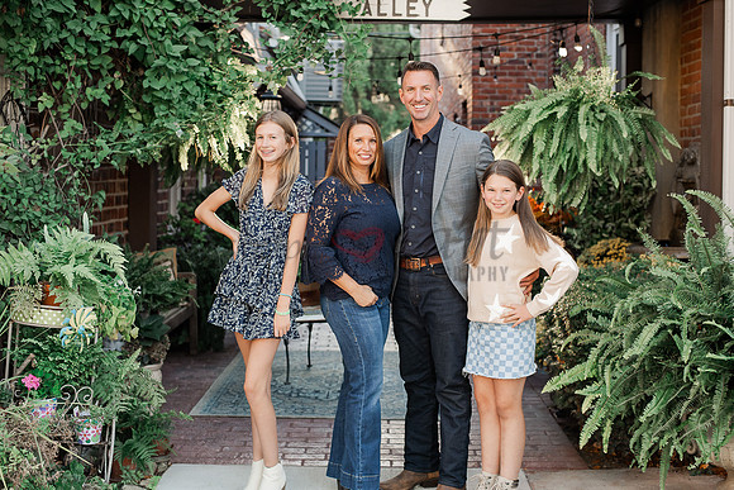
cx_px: 367
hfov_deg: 38.4
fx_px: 1054
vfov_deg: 26.1
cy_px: 245
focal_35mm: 52
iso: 400
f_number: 4
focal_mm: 50
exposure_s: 1/250
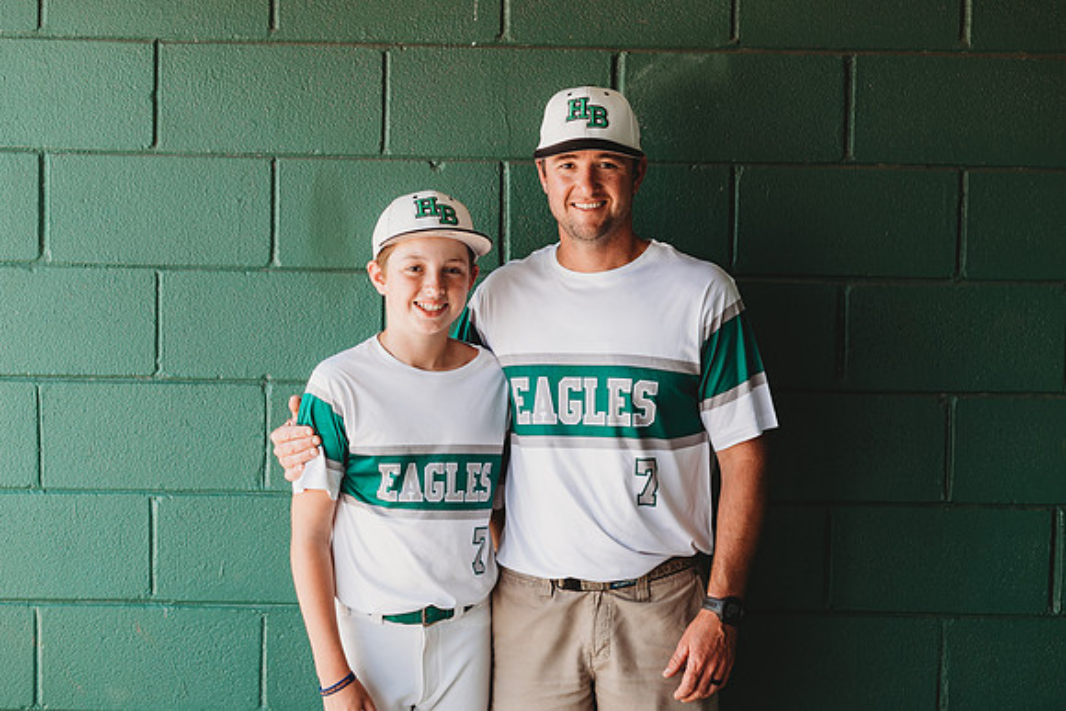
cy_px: 356
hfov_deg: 23.9
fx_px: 2517
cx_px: 533
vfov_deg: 16.1
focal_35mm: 85
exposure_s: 1/160
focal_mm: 85
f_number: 2.8
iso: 100
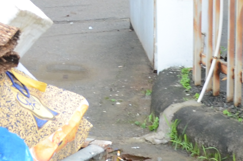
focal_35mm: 178
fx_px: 1198
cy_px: -59
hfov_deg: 11.1
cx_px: -136
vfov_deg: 7.6
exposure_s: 1/125
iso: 400
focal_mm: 21
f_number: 4.5
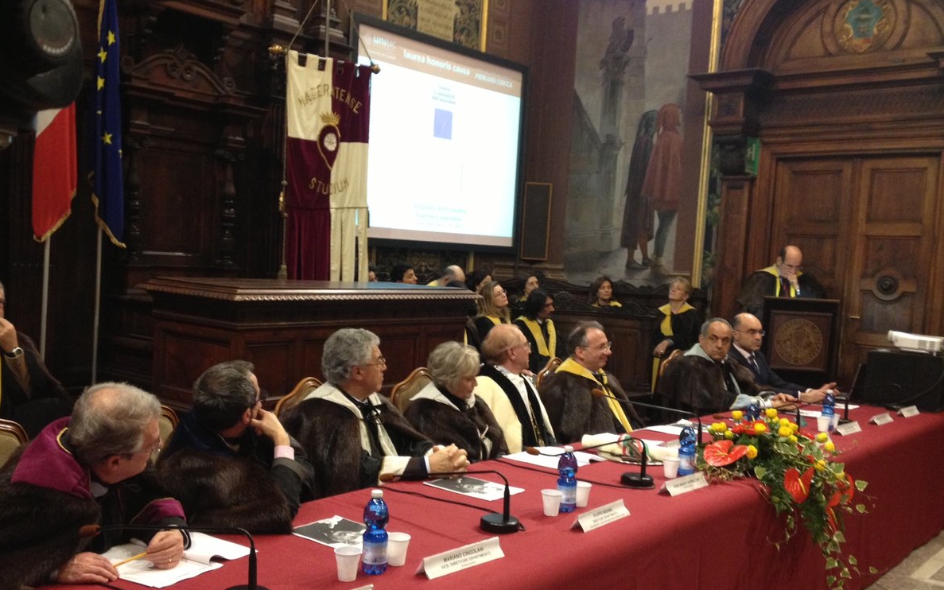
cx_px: 438
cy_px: 341
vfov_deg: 31.9
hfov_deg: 49.2
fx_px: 1029
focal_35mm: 40
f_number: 2.4
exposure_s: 1/20
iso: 250
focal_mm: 4.28
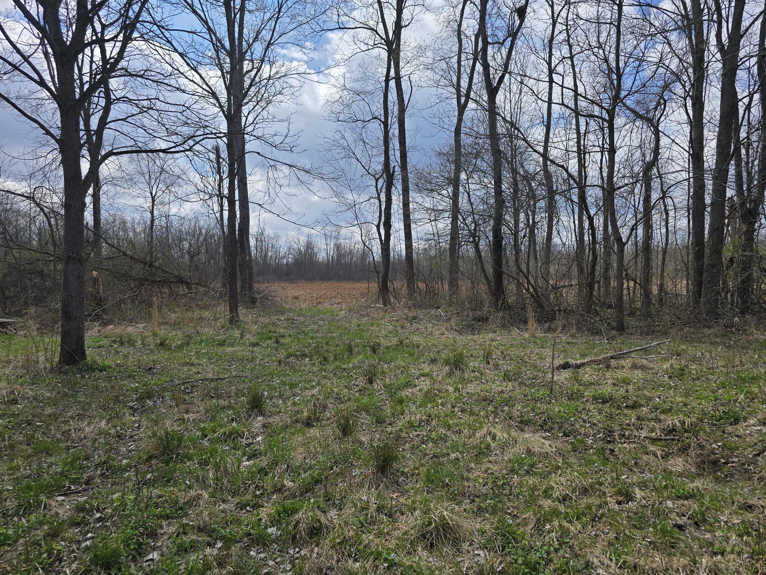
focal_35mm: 23
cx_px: 383
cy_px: 288
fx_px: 509
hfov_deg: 73.9
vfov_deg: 58.9
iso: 12
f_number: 1.7
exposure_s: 1/932
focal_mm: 6.3
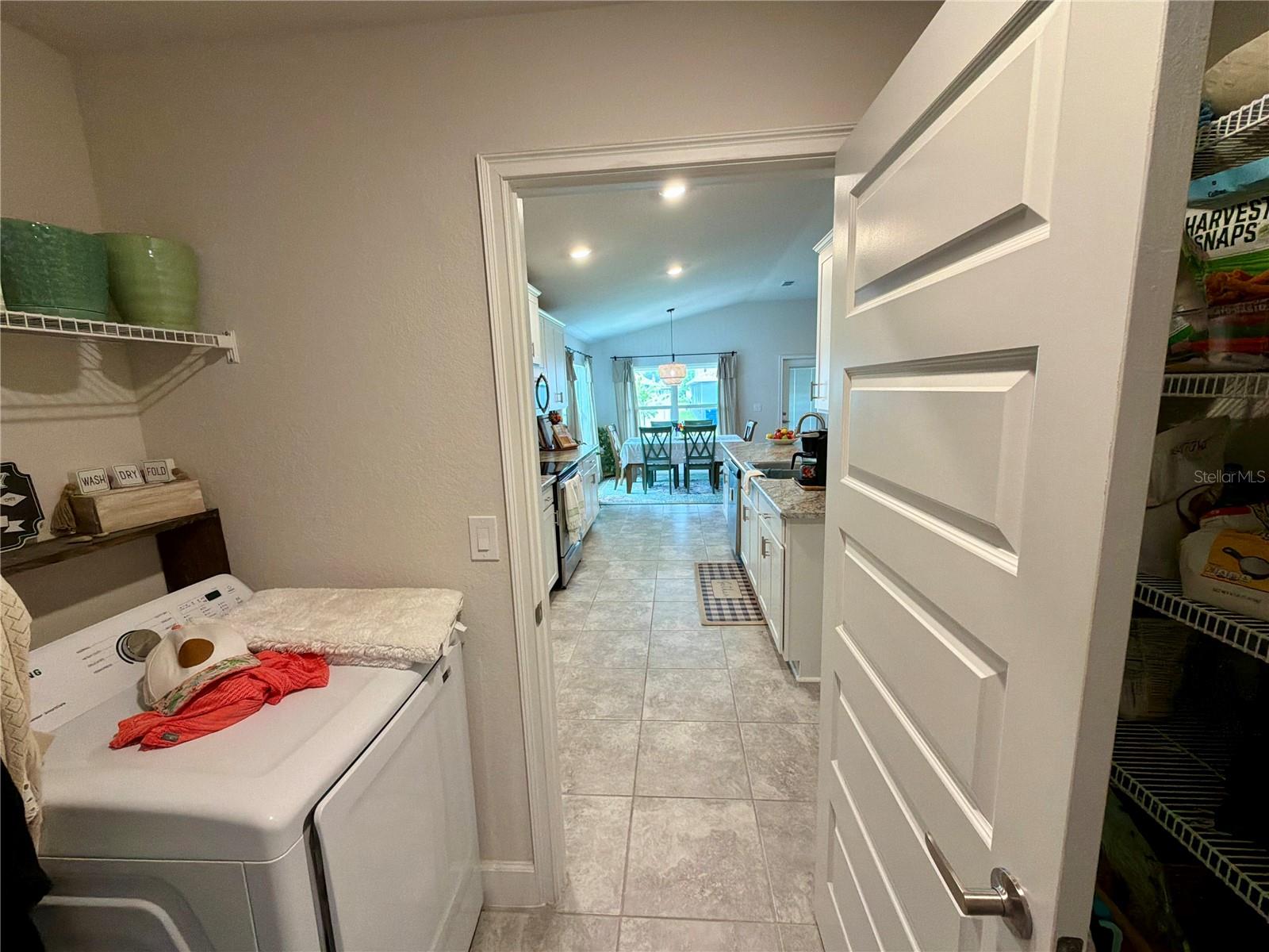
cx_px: 634
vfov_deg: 85.7
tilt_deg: -8.8
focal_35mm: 14
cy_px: 476
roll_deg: +2.0
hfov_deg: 102.1
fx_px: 513
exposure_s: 1/60
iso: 200
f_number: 2.2
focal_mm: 2.22
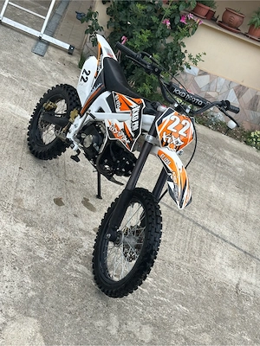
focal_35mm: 48
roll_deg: -23.7
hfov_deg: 30.3
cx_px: 130
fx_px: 481
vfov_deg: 39.7
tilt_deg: -25.3
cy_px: 173
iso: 64
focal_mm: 6.86
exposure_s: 1/293
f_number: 1.78
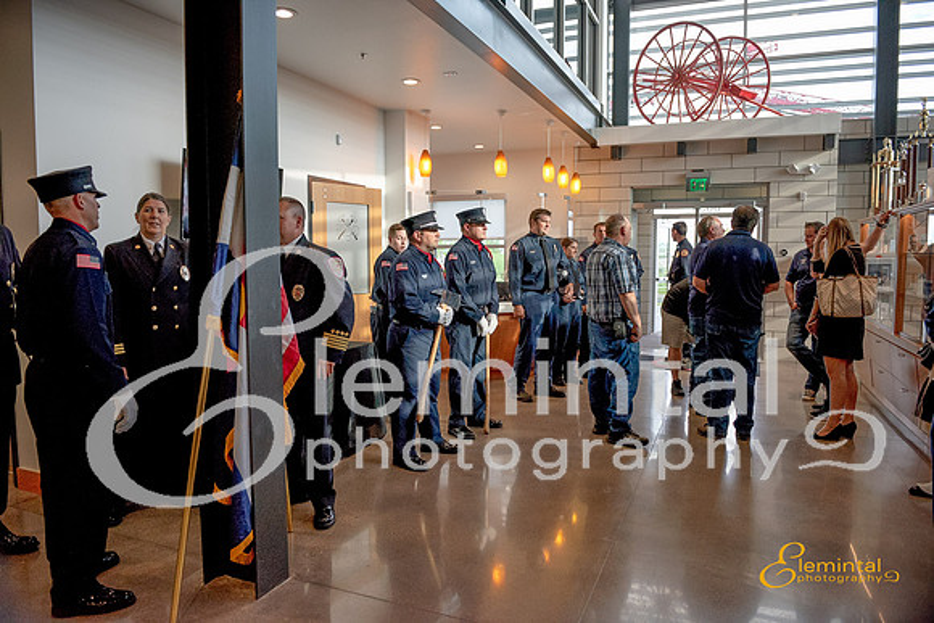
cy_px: 312
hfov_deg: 73.7
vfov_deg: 53.2
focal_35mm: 24
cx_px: 467
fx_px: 623
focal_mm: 24
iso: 1250
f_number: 3.5
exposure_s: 1/1250
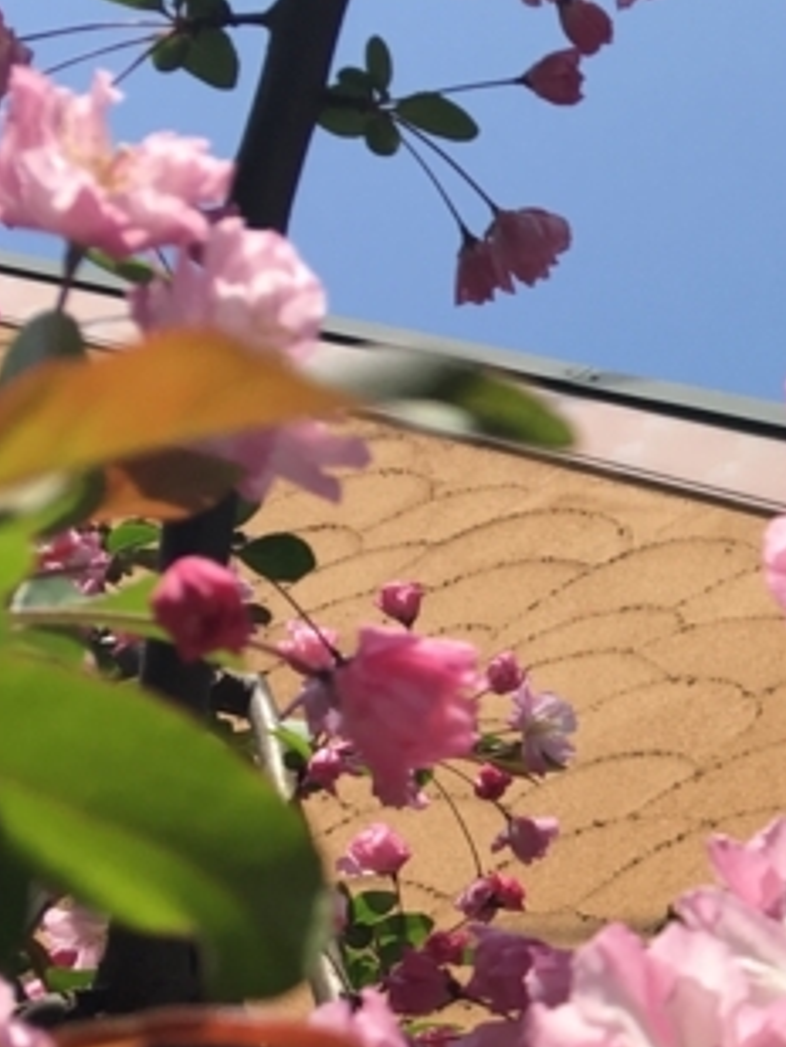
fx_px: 2904
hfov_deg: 14.4
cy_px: 993
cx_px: 1182
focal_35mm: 96
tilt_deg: +52.5
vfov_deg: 19.9
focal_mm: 4.15
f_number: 2.2
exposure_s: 1/1115
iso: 25
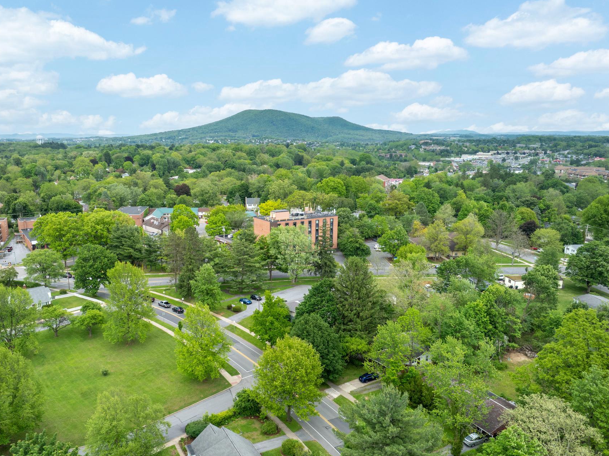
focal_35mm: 29
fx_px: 510
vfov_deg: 48.0
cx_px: 272
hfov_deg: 61.5
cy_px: 269
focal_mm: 12.29
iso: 100
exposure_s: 1/120
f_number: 7.1
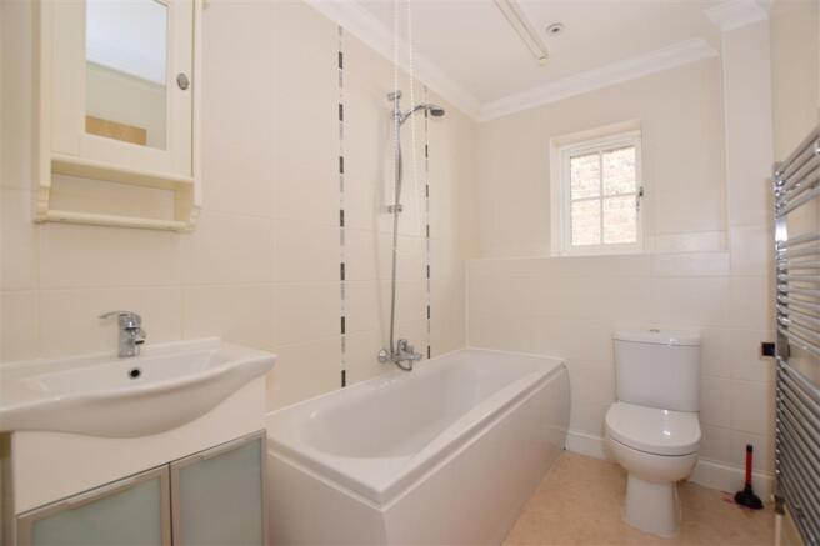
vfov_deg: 77.3
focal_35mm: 15
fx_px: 342
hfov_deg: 100.4
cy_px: 273
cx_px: 410
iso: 400
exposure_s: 1/200
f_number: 7.1
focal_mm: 10
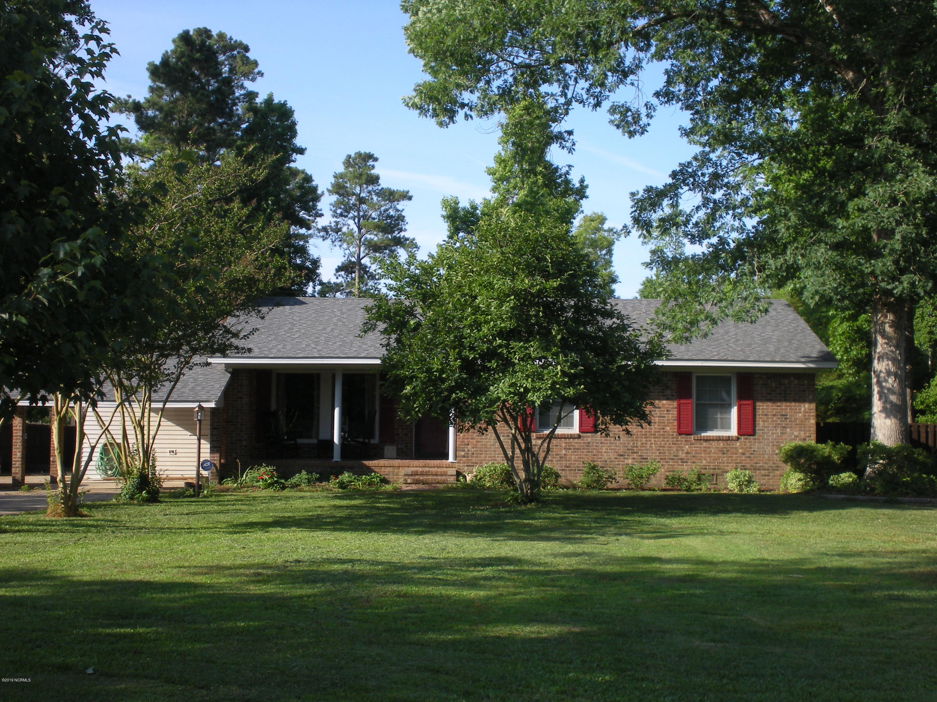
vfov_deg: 26.1
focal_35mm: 56
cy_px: 351
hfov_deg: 34.3
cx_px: 468
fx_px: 1516
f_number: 5.6
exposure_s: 1/178
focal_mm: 9.3
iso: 64
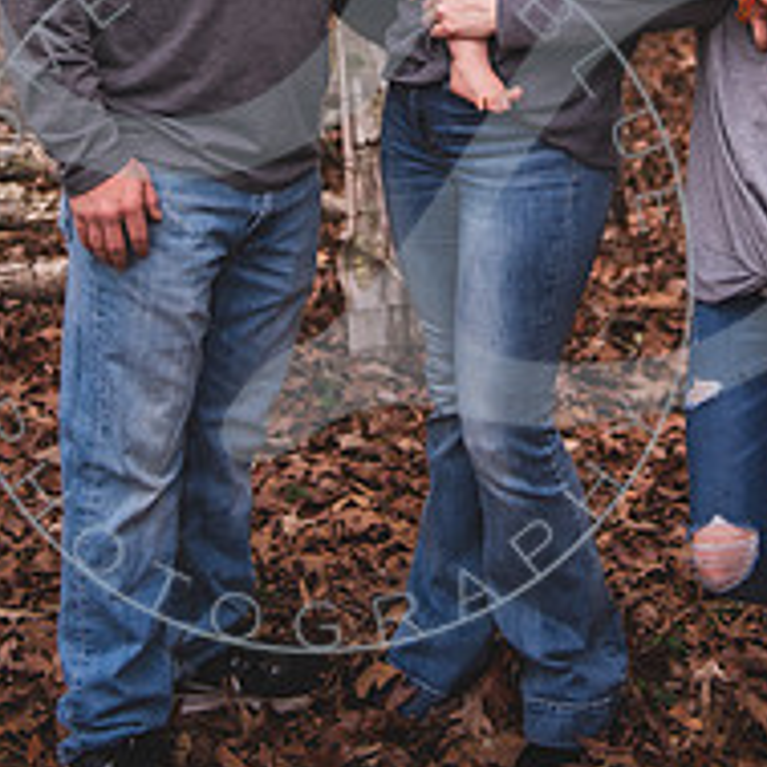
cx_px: 499
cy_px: -32
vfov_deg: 22.6
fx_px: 1830
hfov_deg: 23.6
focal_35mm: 73
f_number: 2.8
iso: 100
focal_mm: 36
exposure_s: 1/250
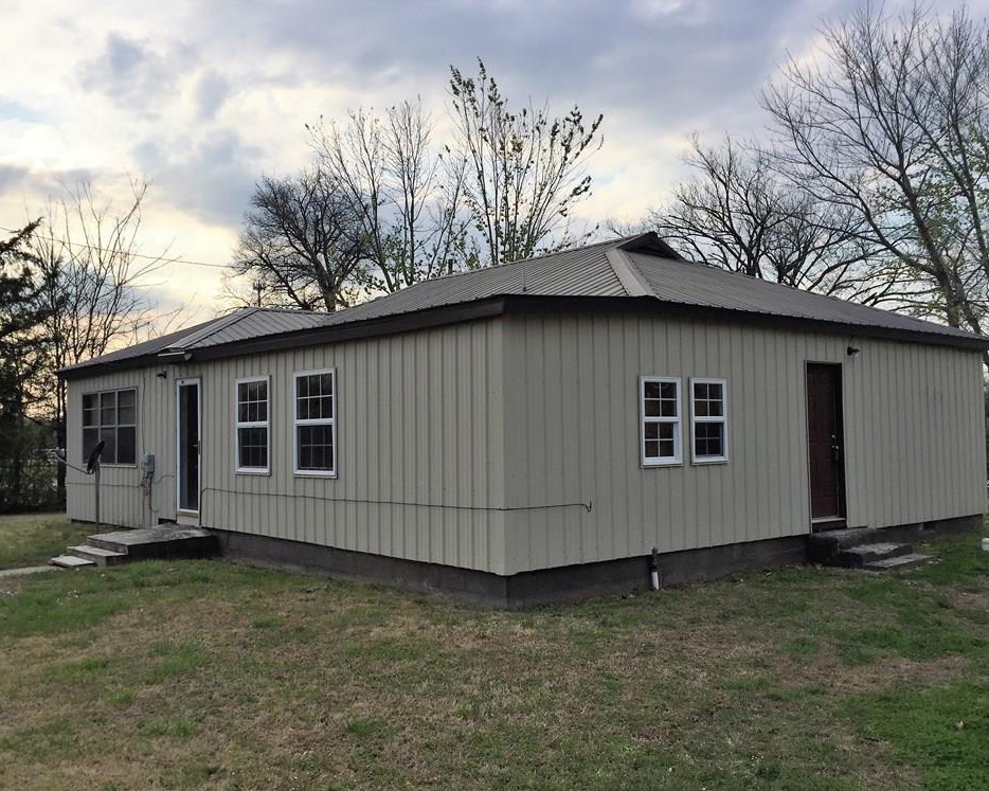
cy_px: 403
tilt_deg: +2.5
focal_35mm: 31
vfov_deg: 47.1
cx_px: 493
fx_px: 907
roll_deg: -0.4
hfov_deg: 57.2
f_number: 2.2
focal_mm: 4.15
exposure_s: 1/1236
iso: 32
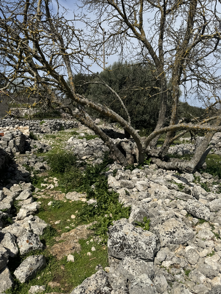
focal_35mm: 24
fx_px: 204
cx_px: 110
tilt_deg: -9.2
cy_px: 147
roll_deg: +1.2
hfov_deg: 56.8
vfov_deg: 71.6
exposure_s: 1/6410
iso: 80
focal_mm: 6.86
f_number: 1.78
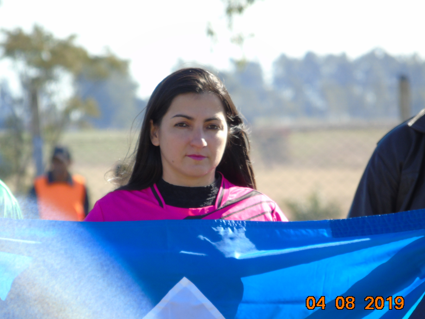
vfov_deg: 2.2
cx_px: 203
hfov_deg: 2.9
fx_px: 8275
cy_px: 168
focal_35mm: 674
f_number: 5.8
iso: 100
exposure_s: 1/125
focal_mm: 112
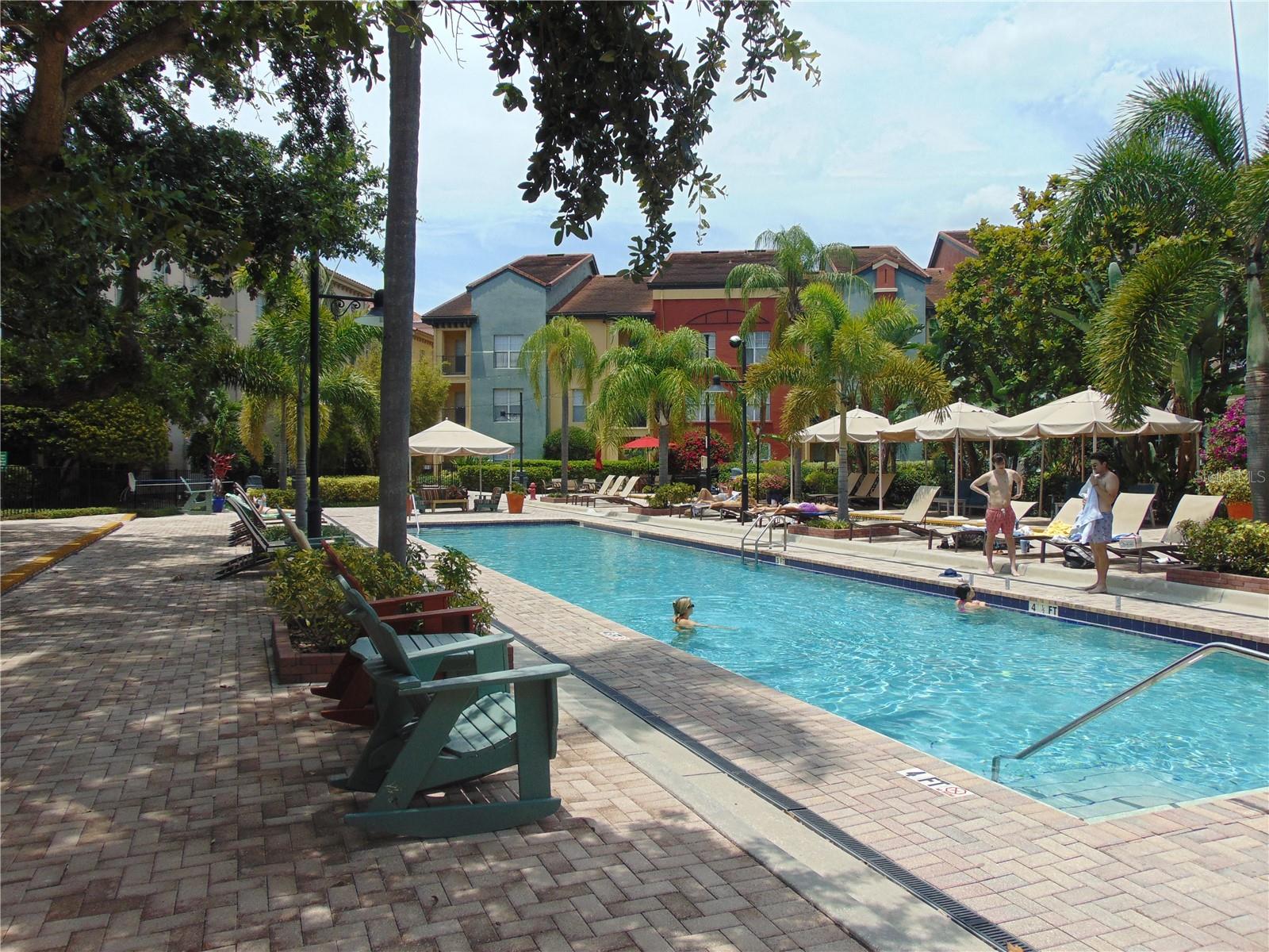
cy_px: 476
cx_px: 634
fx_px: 916
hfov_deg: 69.4
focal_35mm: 25
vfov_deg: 54.9
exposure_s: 1/250
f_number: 7.7
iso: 80
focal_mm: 4.5
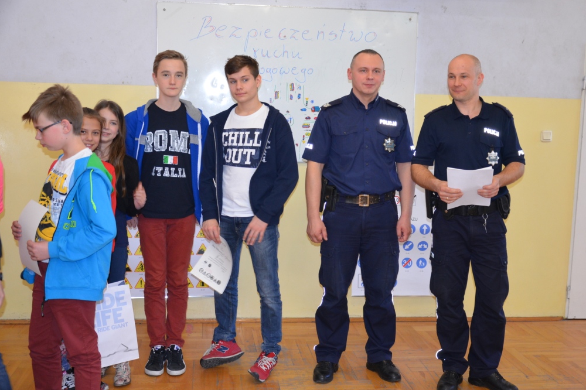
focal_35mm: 46
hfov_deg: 42.8
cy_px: 197
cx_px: 299
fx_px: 748
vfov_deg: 29.2
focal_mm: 30
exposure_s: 1/60
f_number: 4.2
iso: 900
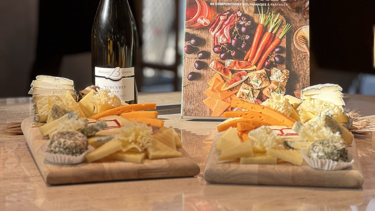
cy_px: 27
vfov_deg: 10.8
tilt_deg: -5.4
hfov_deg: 19.1
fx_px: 1114
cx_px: 188
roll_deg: -0.3
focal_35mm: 112
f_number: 2.8
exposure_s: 1/121
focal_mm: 9
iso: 25
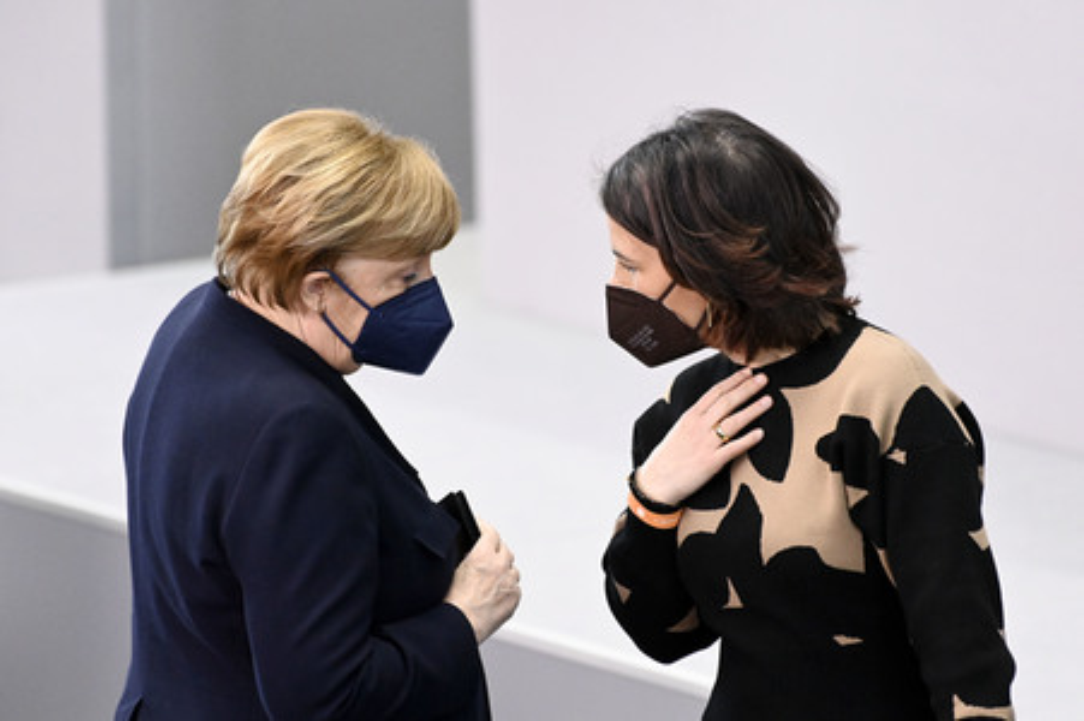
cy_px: 360
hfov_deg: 4.1
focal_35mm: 500
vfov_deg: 2.7
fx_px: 15044
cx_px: 542
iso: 8000
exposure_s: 1/320
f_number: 5.6
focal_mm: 500
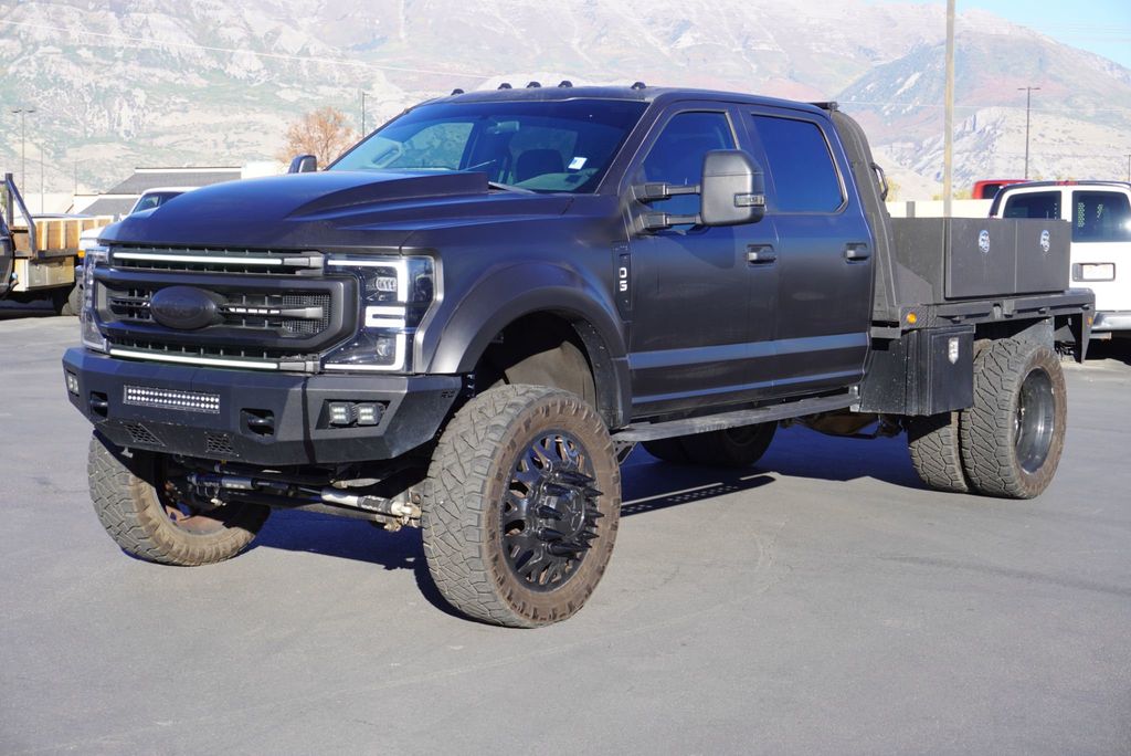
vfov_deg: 24.4
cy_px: 378
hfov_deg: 35.9
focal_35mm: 56
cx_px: 566
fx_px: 1745
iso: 100
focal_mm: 37
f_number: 8
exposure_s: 1/100
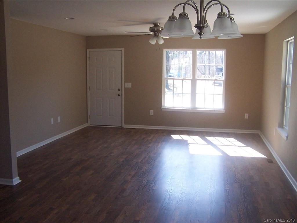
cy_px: 112
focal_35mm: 38
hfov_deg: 49.0
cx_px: 148
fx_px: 326
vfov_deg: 37.7
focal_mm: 6.3
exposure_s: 1/125
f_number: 2.8
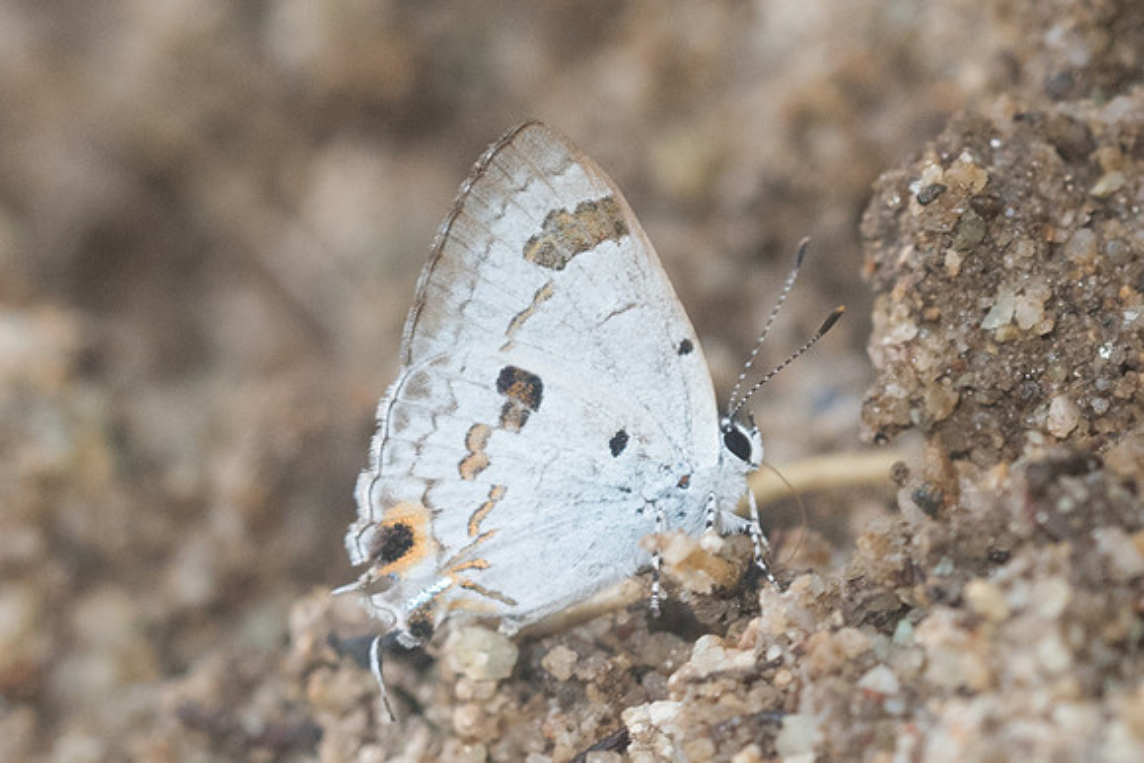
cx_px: 633
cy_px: 443
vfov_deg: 2.2
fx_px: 19592
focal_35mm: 616
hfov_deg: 3.3
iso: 1000
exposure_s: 1/250
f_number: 6.3
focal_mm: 150
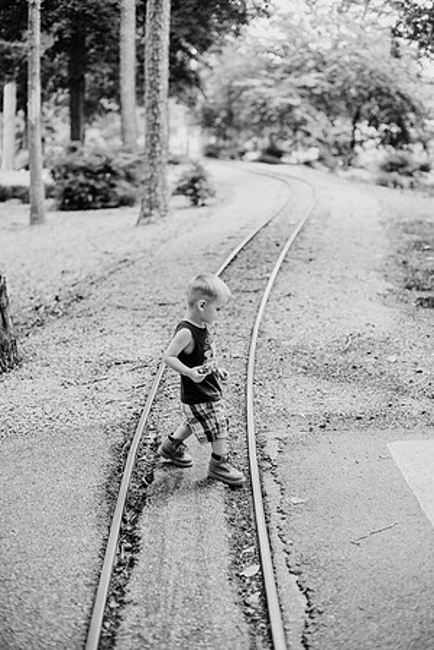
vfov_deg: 39.6
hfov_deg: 27.0
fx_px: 904
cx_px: 217
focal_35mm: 50
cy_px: 325
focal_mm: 50
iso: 200
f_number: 2.2
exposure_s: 1/640
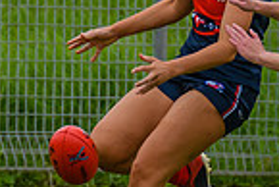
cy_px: 130
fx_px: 25647
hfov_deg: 0.6
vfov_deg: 0.4
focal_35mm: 3306
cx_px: 186
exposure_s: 1/2000
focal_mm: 420
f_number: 5
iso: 800
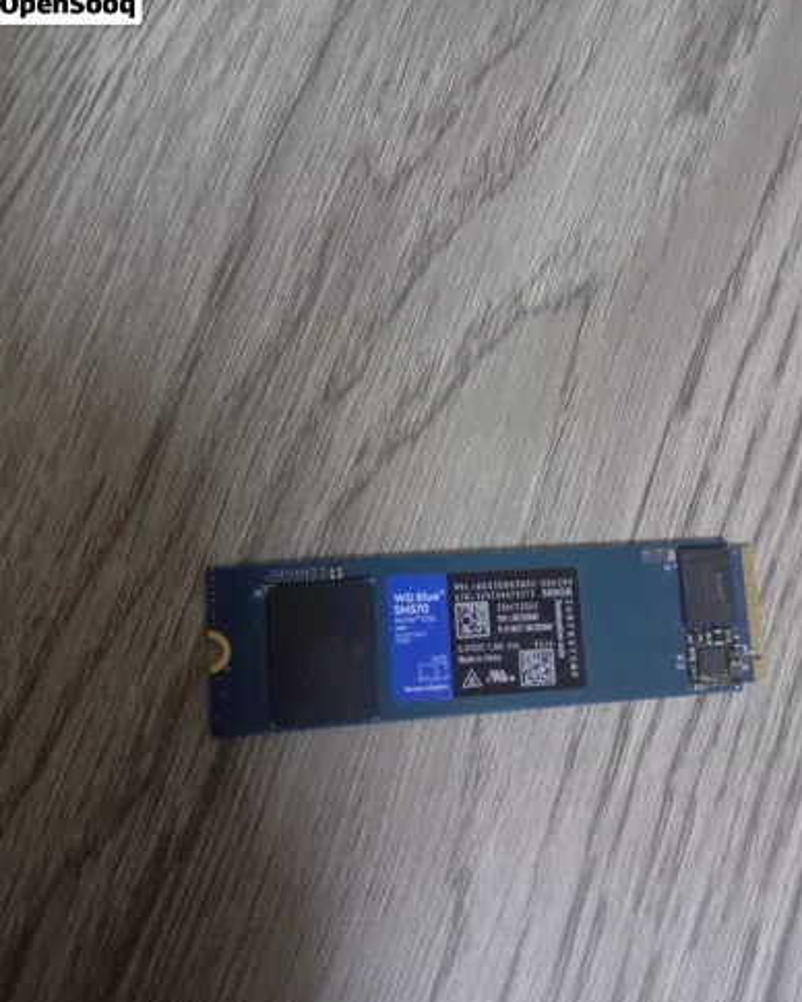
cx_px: 397
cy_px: 491
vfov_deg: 58.8
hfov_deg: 48.5
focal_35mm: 30
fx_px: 890
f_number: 1.8
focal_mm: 4.22
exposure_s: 1/16.7
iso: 2789
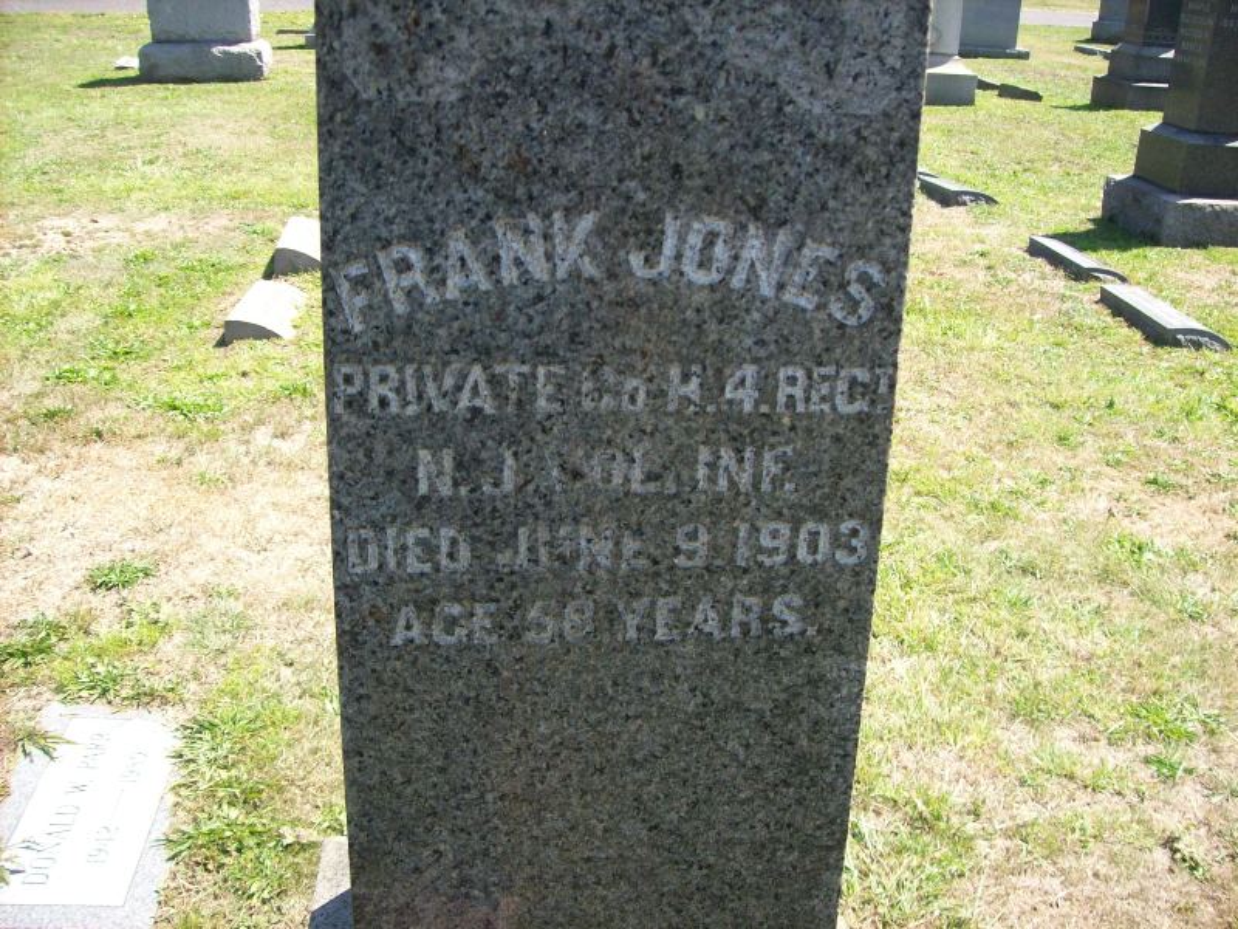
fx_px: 1287
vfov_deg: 39.7
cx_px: 619
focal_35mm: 36
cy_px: 464
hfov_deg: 51.4
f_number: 2.7
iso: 80
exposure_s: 1/451
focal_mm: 6
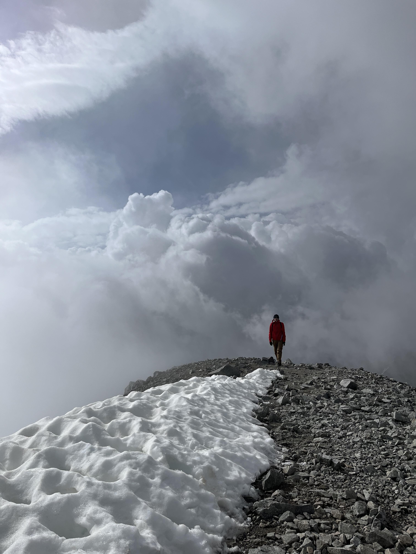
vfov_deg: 67.3
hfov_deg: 53.1
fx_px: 417
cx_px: 208
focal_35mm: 26
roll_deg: +4.5
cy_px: 277
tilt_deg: +6.4
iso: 40
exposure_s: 1/17241
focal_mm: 5.1
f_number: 1.6
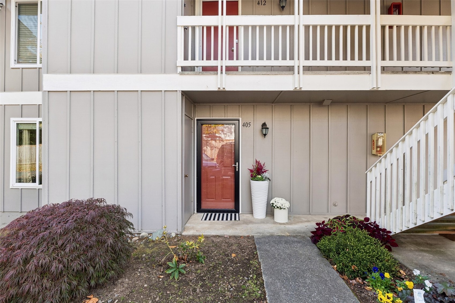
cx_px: 228
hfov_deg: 85.4
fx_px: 246
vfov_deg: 63.2
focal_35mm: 20
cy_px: 152
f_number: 8
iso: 250
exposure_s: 1/60
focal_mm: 13
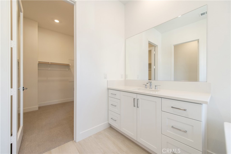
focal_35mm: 14
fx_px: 90
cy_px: 77
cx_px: 116
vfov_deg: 81.1
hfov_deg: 104.3
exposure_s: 1/250
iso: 400
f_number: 3.5
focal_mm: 14
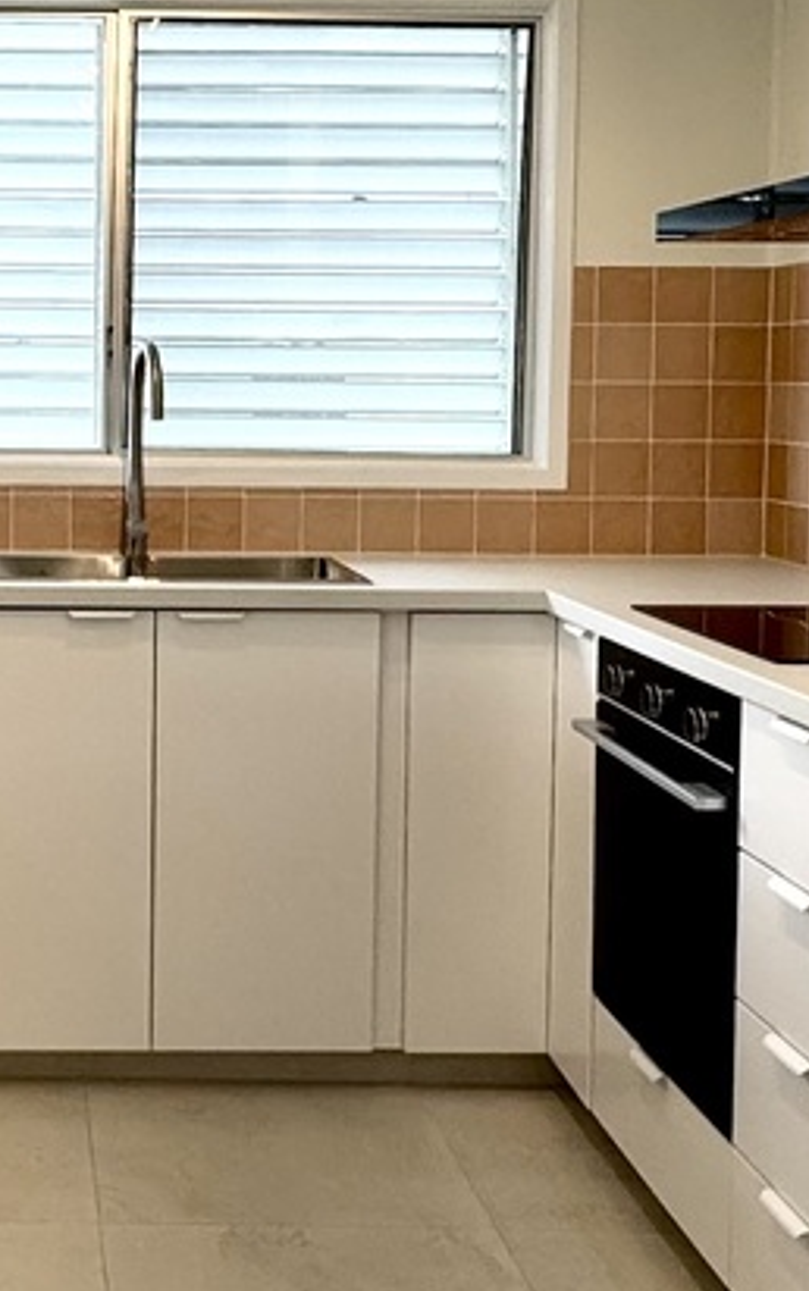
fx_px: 1902
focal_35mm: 54
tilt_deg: -3.5
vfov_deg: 37.3
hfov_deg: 23.1
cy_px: 478
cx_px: 13
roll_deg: +0.2
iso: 40
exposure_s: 1/100
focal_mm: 2.22
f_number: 2.2
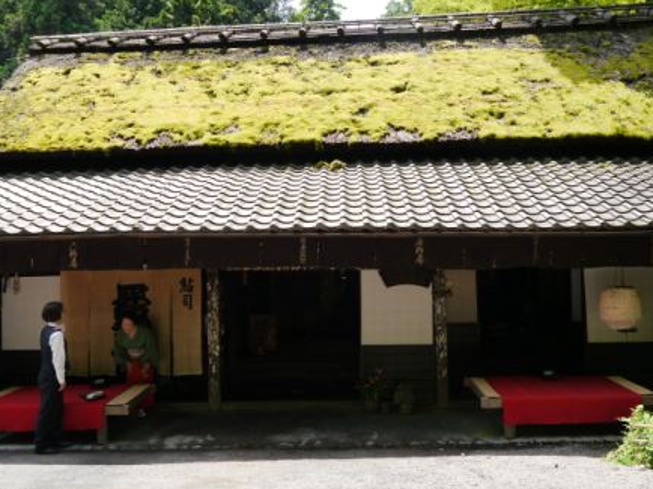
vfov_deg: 45.4
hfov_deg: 58.4
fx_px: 584
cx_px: 328
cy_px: 247
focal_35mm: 31
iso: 160
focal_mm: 15
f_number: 5.6
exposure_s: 1/200
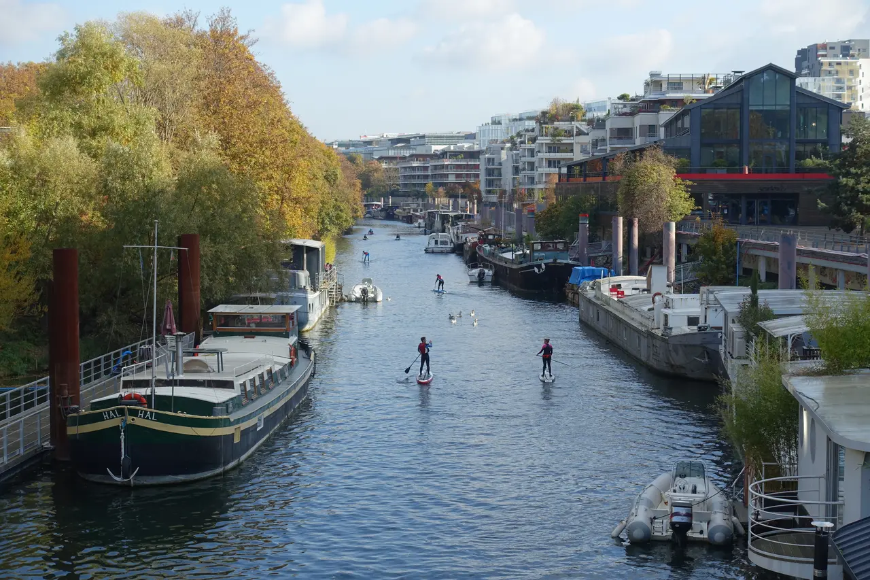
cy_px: 290
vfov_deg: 19.5
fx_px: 1691
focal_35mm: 70
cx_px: 435
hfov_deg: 28.8
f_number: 5.6
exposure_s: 1/250
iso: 125
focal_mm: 25.7
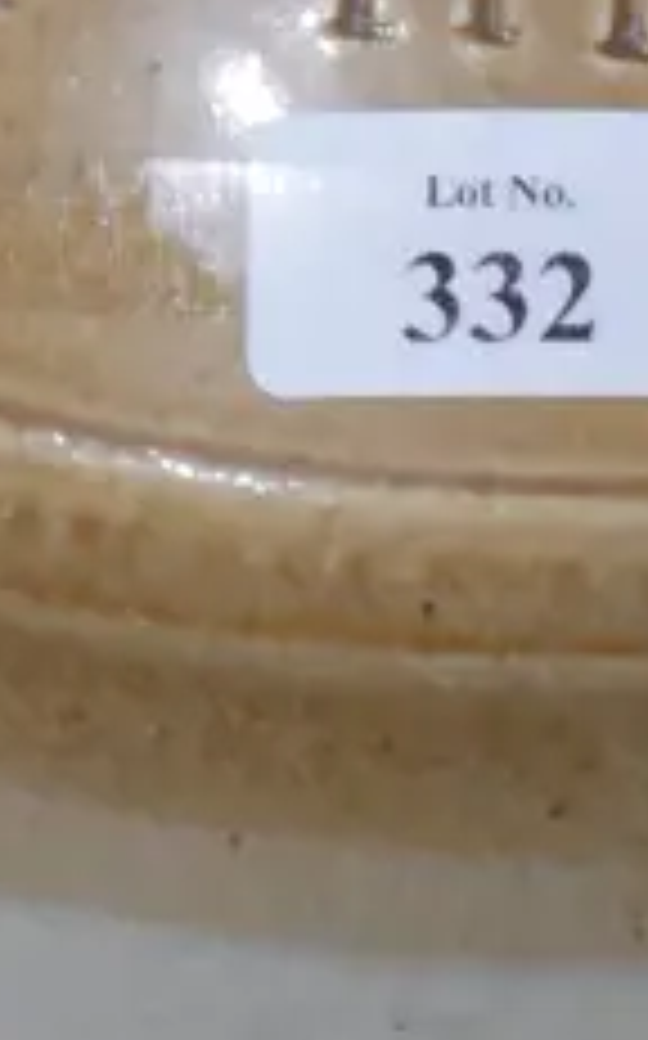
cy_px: 734
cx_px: 594
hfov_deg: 6.1
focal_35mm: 216
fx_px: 6115
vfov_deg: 9.7
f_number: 5.1
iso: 500
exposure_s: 1/60
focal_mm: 23
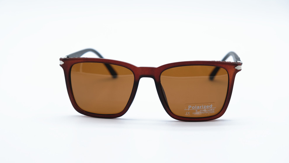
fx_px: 544
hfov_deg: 29.7
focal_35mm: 71
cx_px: 144
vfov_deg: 17.0
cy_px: 89
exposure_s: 1/180
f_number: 5
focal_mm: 44.4
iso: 160
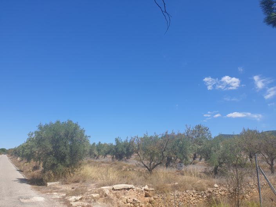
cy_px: 104
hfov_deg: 67.3
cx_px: 138
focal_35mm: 26
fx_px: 207
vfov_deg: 53.0
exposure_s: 1/1658
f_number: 2.4
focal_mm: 4.3
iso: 50
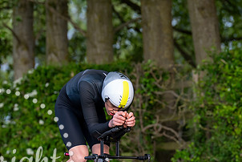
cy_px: 123
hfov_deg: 5.4
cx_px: 123
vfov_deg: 3.6
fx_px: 2584
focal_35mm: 384
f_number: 4
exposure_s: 1/800
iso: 1250
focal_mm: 200
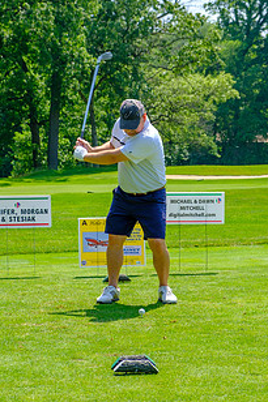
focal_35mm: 111
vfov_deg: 18.4
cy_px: 181
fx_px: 1241
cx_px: 154
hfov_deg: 12.3
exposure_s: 1/320
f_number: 5.6
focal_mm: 50.5
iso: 200
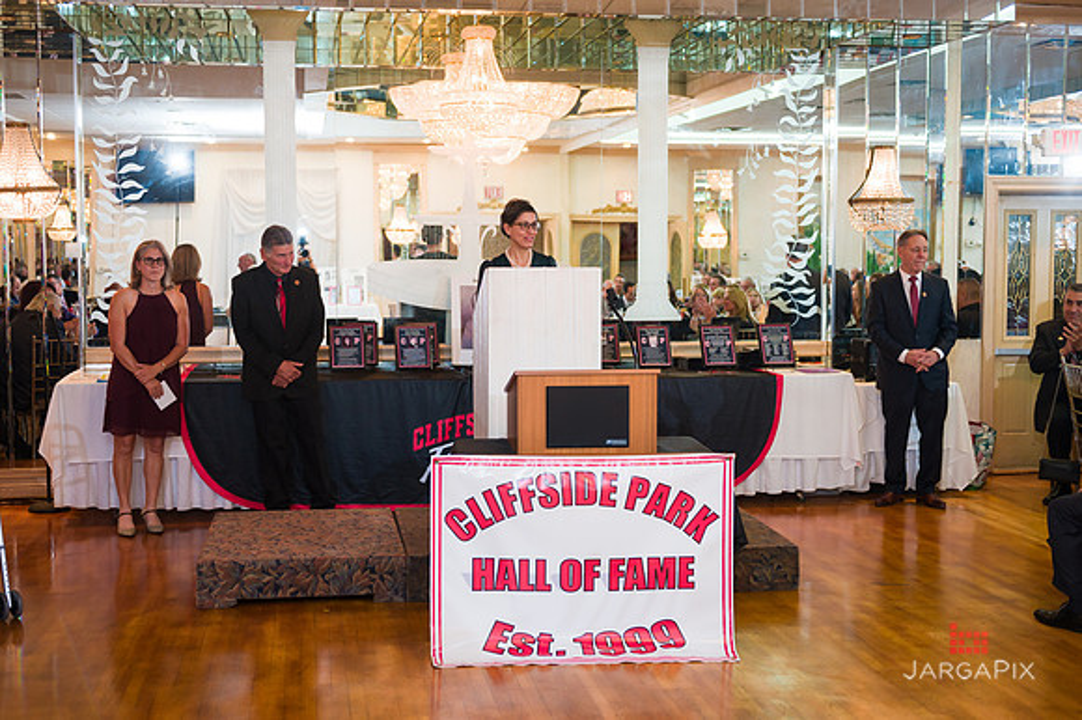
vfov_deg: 29.8
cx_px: 520
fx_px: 1352
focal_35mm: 45
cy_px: 357
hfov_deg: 43.6
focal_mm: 42
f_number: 3.2
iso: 1000
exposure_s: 1/200
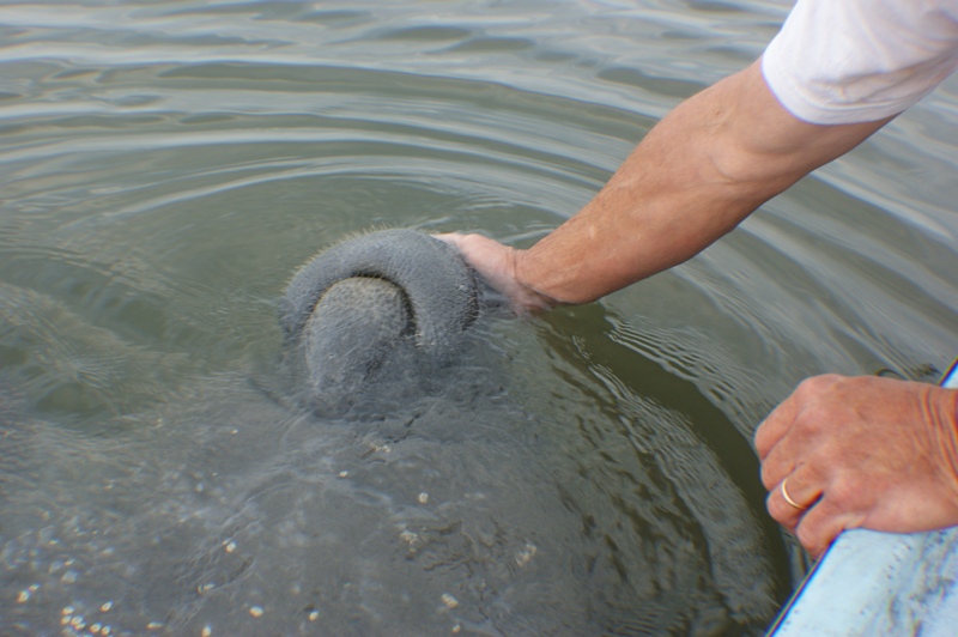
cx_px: 479
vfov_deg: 29.8
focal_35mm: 45
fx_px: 1196
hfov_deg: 43.6
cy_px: 318
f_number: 5
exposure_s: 1/60
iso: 200
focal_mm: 30
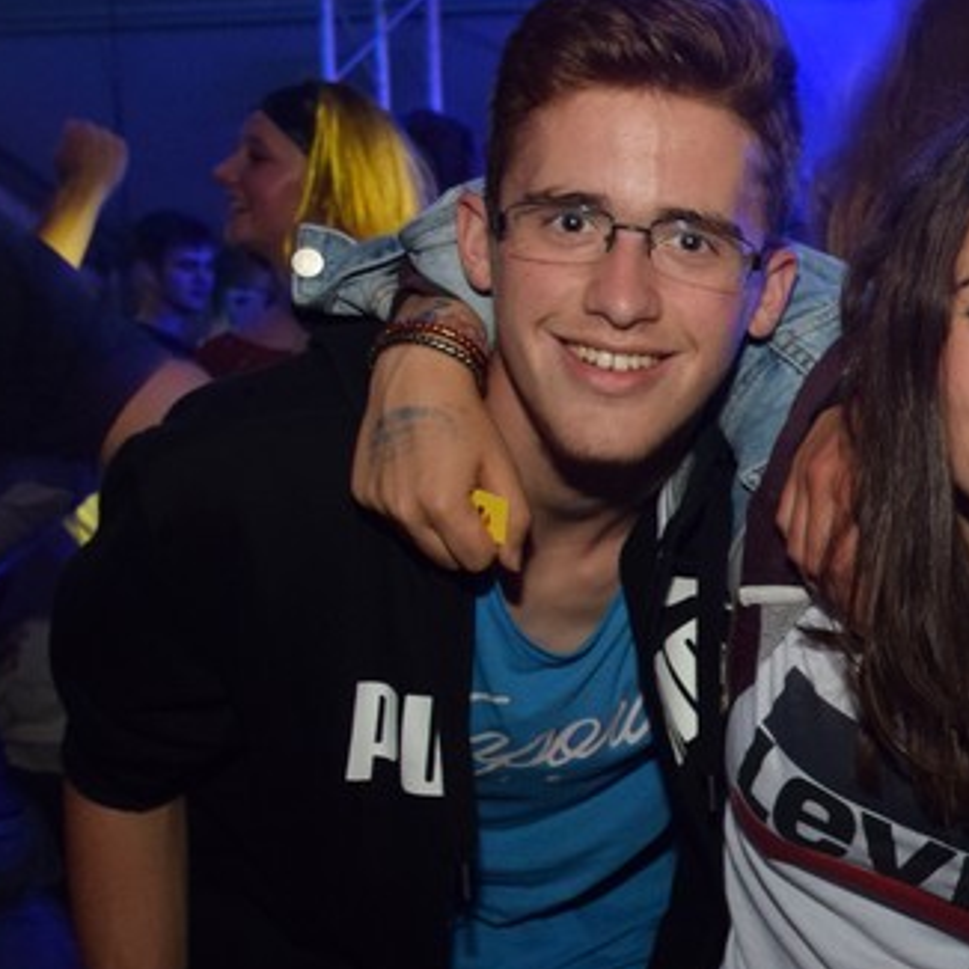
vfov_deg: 23.8
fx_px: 2280
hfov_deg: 20.9
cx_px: 1385
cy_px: 697
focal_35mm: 72
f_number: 4.5
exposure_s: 1/10
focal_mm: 18
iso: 800
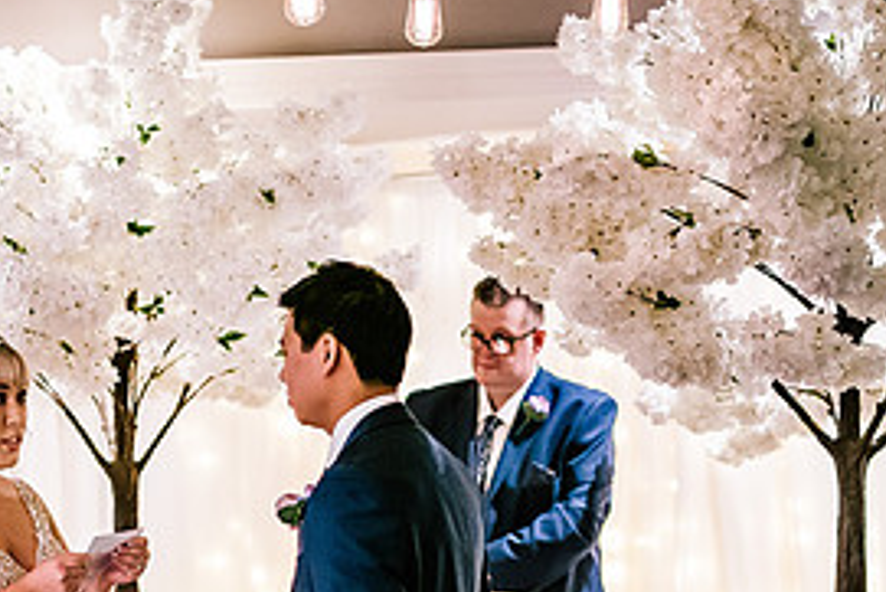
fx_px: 1847
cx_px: 363
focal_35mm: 75
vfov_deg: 18.0
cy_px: 502
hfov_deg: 26.9
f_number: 1.4
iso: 2000
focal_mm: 35
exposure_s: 1/250
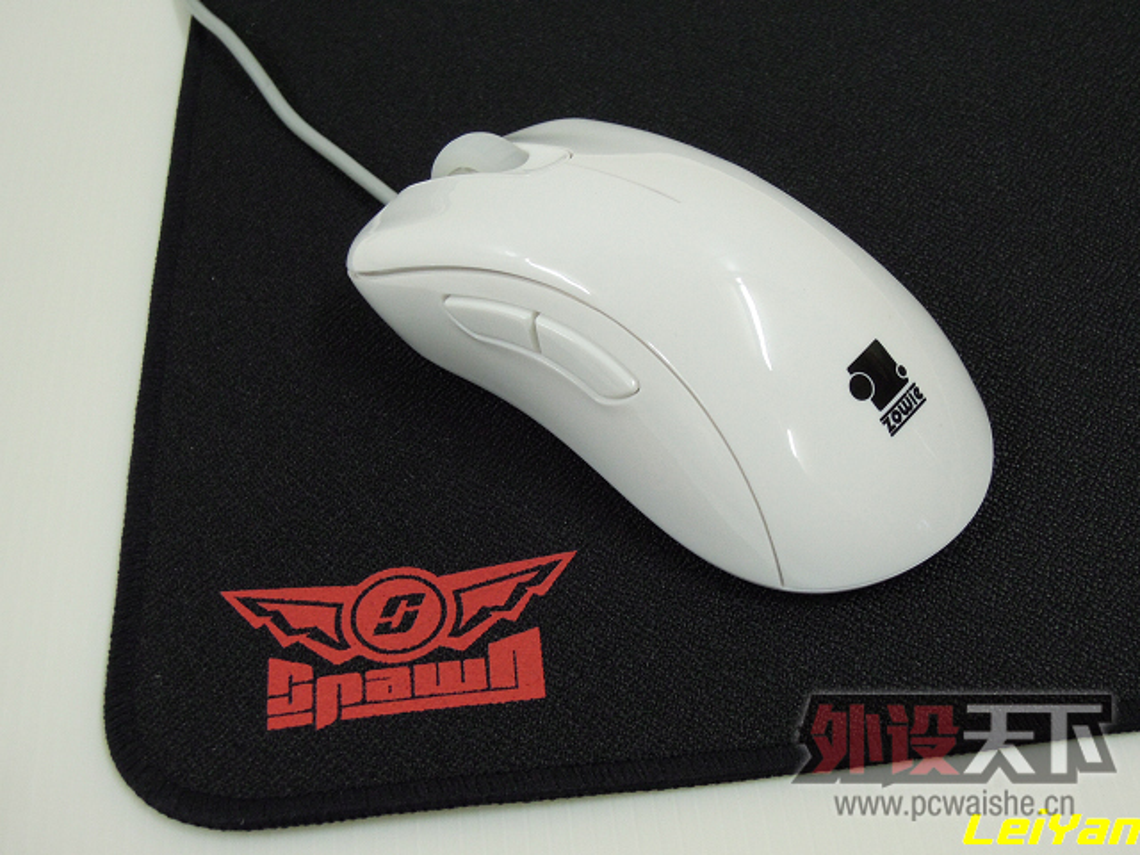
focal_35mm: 50
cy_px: 428
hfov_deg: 38.2
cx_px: 570
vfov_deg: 29.1
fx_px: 1647
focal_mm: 9
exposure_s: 1/15
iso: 400
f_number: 3.7
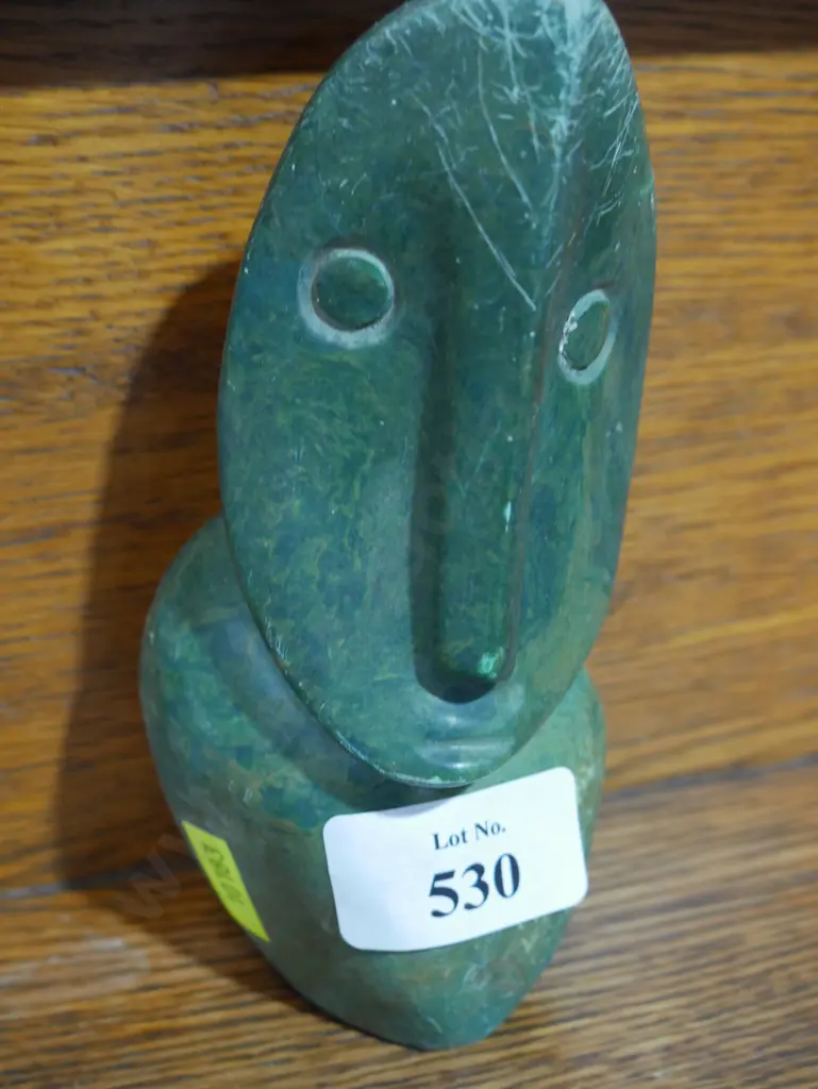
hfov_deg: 29.1
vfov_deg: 38.2
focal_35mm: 50
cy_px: 544
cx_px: 409
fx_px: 1574
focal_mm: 25
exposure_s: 1/60
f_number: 5.3
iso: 2000
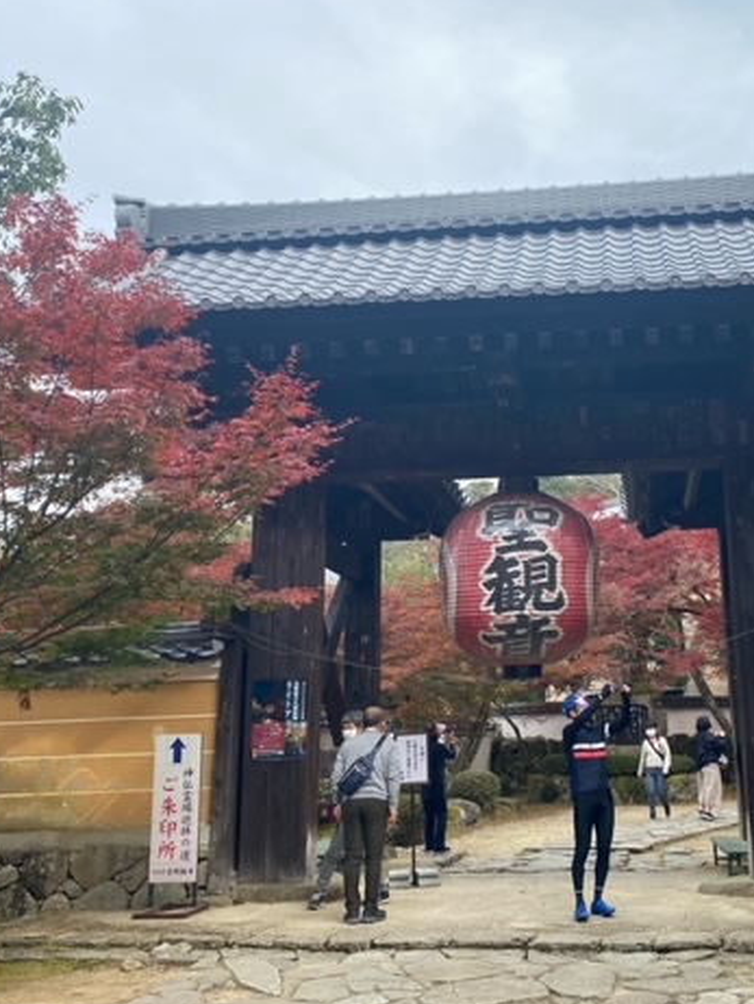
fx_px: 1045
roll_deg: +1.5
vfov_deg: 51.3
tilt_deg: +11.9
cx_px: 563
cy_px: 493
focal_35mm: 36
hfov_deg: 38.7
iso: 32
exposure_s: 1/724
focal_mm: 4.25
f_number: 1.8
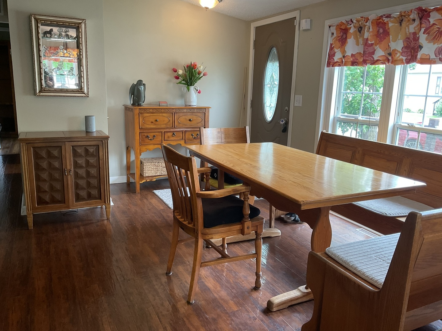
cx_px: 221
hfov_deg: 61.7
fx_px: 370
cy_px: 166
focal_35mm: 29
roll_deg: -2.3
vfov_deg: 48.2
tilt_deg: -13.1
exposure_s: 1/60
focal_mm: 3
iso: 64
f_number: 1.8
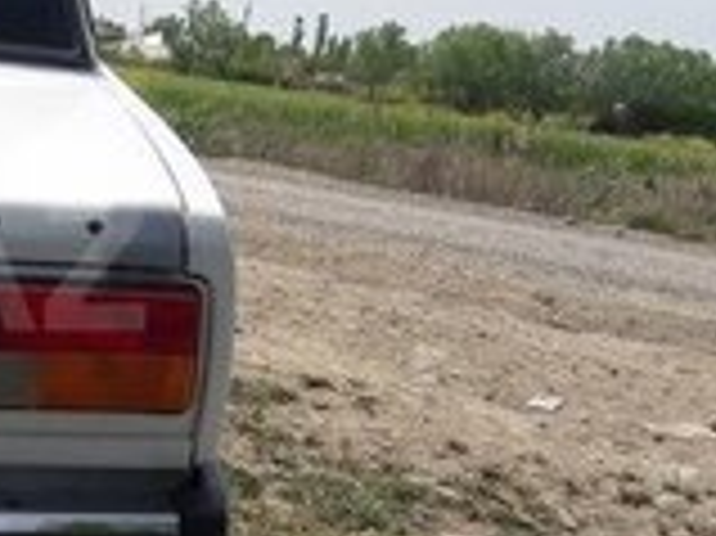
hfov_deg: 15.8
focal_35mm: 116
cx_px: -315
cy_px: 263
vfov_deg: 12.8
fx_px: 2398
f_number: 1.9
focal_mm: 3.7
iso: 40
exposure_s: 1/1838
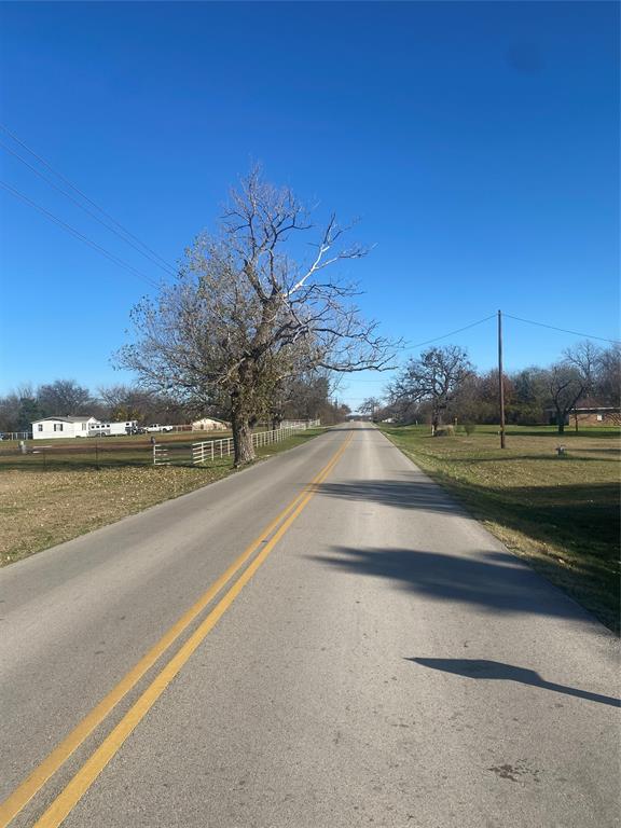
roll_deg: +2.2
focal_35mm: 26
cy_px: 414
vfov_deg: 67.3
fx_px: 622
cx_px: 310
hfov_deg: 53.1
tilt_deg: +1.0
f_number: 1.8
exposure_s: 1/2967
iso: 32
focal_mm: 4.25
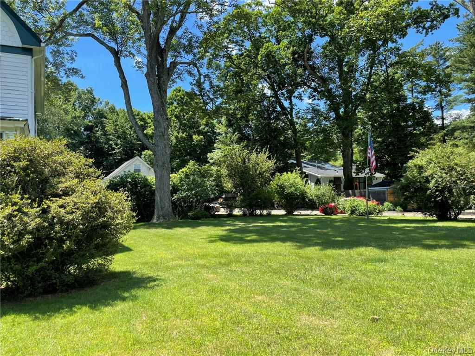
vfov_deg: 53.1
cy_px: 178
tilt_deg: +3.2
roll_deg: +2.3
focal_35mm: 26
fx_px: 357
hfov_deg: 67.3
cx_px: 238
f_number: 1.6
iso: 32
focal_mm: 4.2
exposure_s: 1/1147
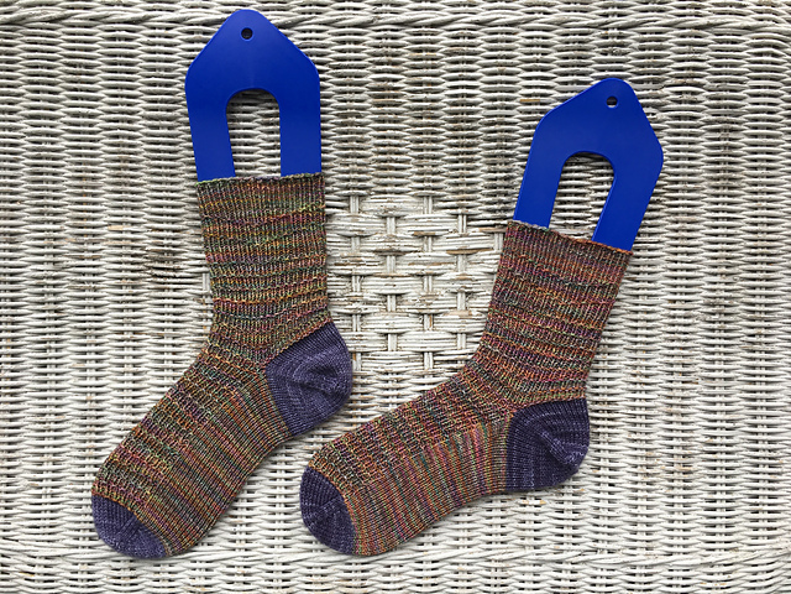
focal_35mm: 29
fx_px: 663
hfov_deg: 61.7
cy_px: 297
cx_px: 396
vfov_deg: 48.2
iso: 25
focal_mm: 4.15
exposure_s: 1/60
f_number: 2.2
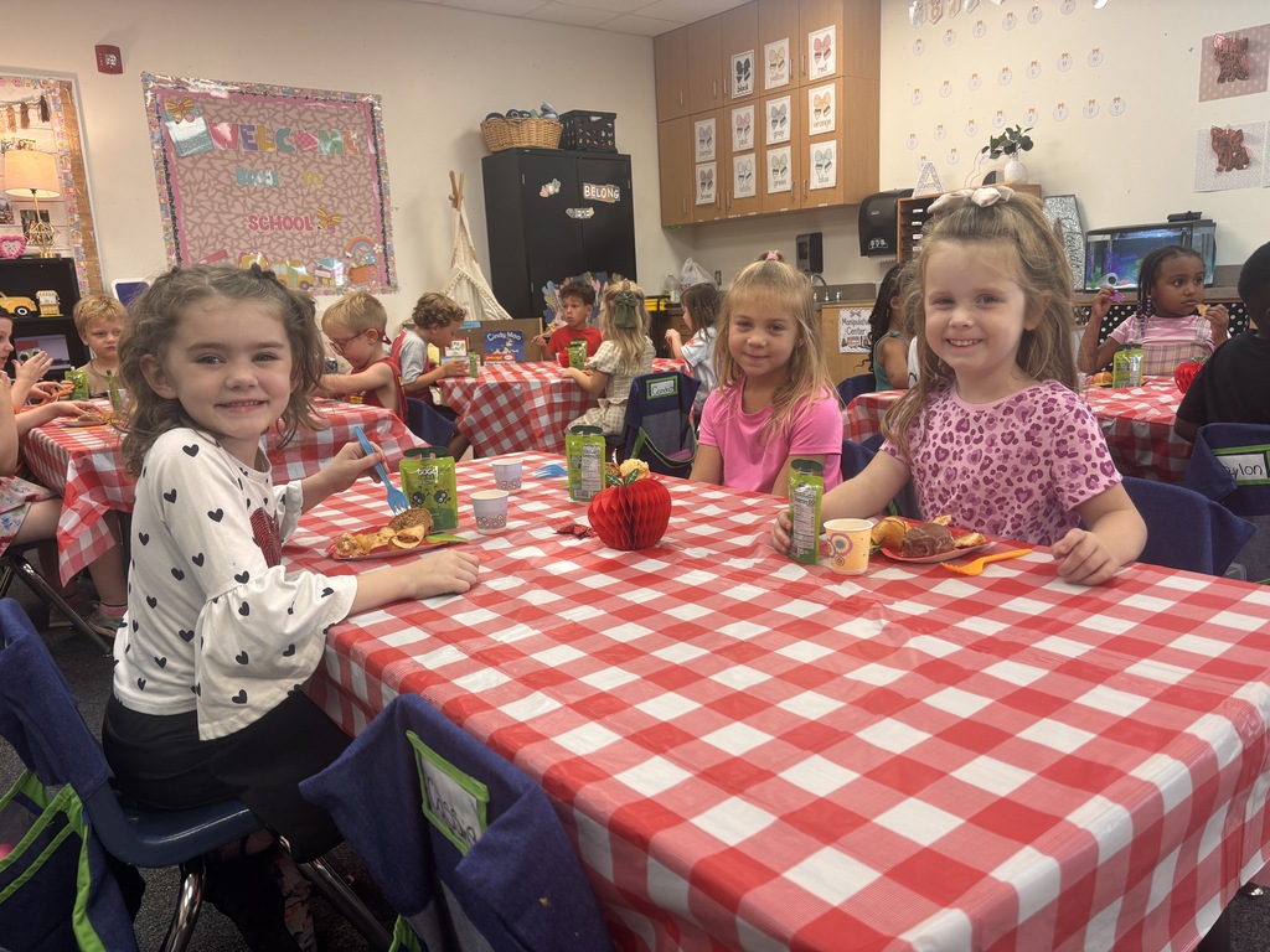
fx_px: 954
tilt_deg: -11.4
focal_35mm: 26
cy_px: 476
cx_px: 635
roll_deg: +2.8
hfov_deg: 67.3
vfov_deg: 53.1
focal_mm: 5.96
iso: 64
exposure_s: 1/60
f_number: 1.6
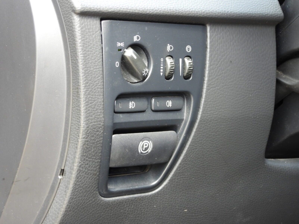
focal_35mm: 85
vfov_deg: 17.4
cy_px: 112
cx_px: 150
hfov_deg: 23.0
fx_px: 734
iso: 250
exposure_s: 1/60
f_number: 3.5
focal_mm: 15.3
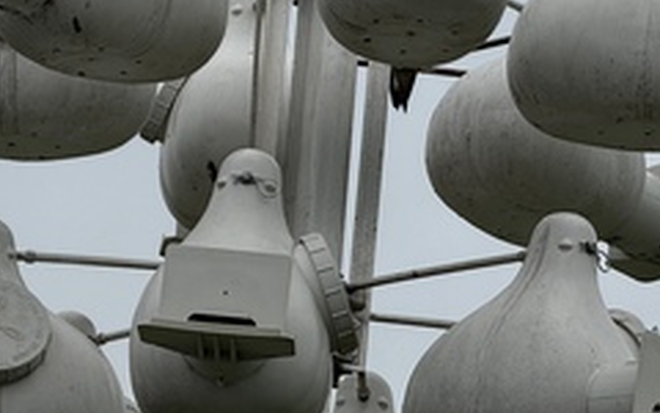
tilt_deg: +20.2
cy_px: 72
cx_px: 492
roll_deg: -4.5
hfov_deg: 7.9
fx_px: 4803
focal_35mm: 267
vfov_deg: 4.9
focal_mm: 15.66
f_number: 2.8
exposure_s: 1/3058
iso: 64
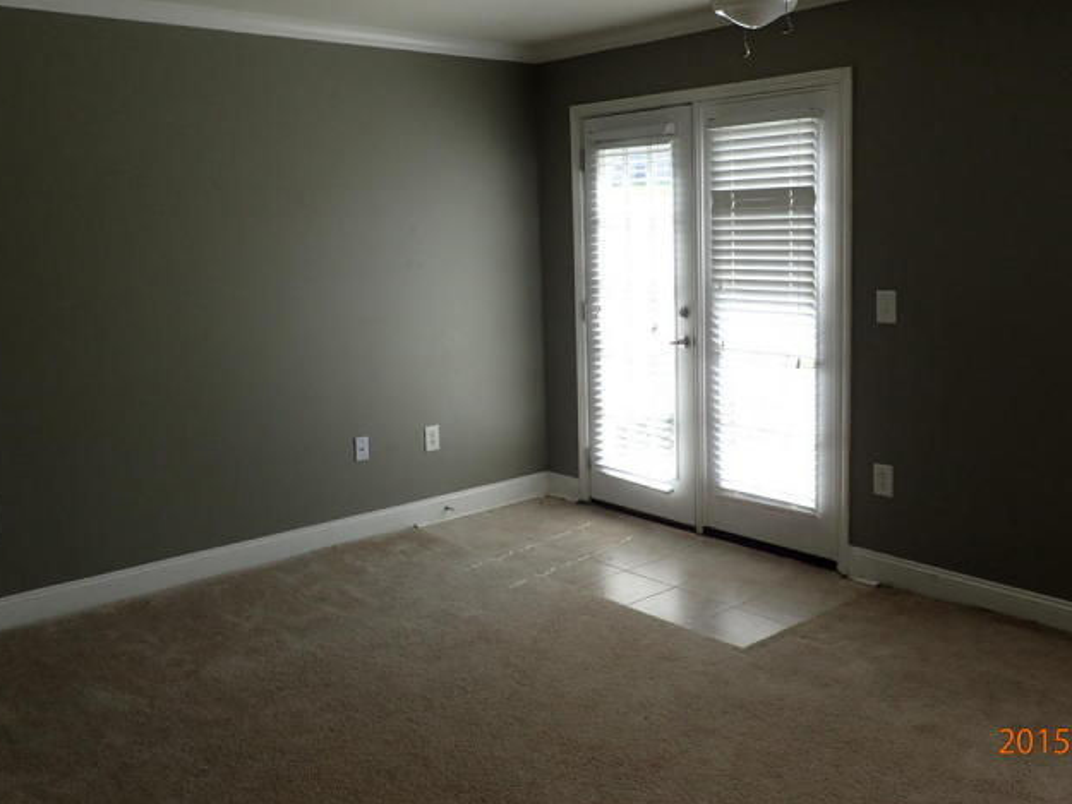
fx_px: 991
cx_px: 578
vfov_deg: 44.0
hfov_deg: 56.7
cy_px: 334
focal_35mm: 32
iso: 100
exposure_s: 1/200
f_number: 2.8
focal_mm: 4.5
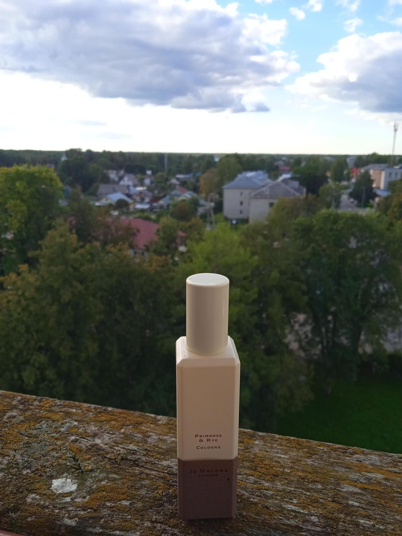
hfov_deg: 49.7
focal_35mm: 28
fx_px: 434
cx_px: 201
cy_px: 268
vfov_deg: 63.4
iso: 100
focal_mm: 3.43
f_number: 2.2
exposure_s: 1/365
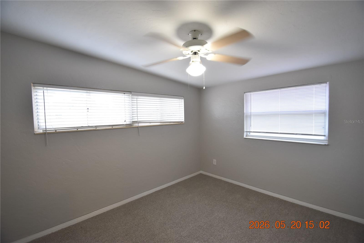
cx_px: 182
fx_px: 152
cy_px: 122
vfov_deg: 77.3
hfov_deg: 100.4
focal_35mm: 15
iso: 800
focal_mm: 10
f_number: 3.5
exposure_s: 1/90
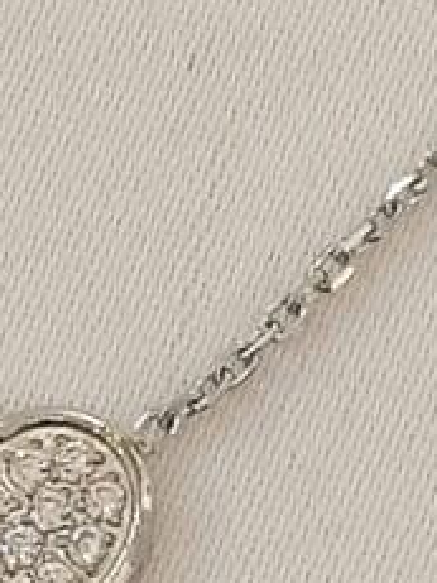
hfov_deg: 4.1
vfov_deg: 5.4
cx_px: 184
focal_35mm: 364
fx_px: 6133
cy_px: -50
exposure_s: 1/50
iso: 64
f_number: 1.8
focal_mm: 4.75
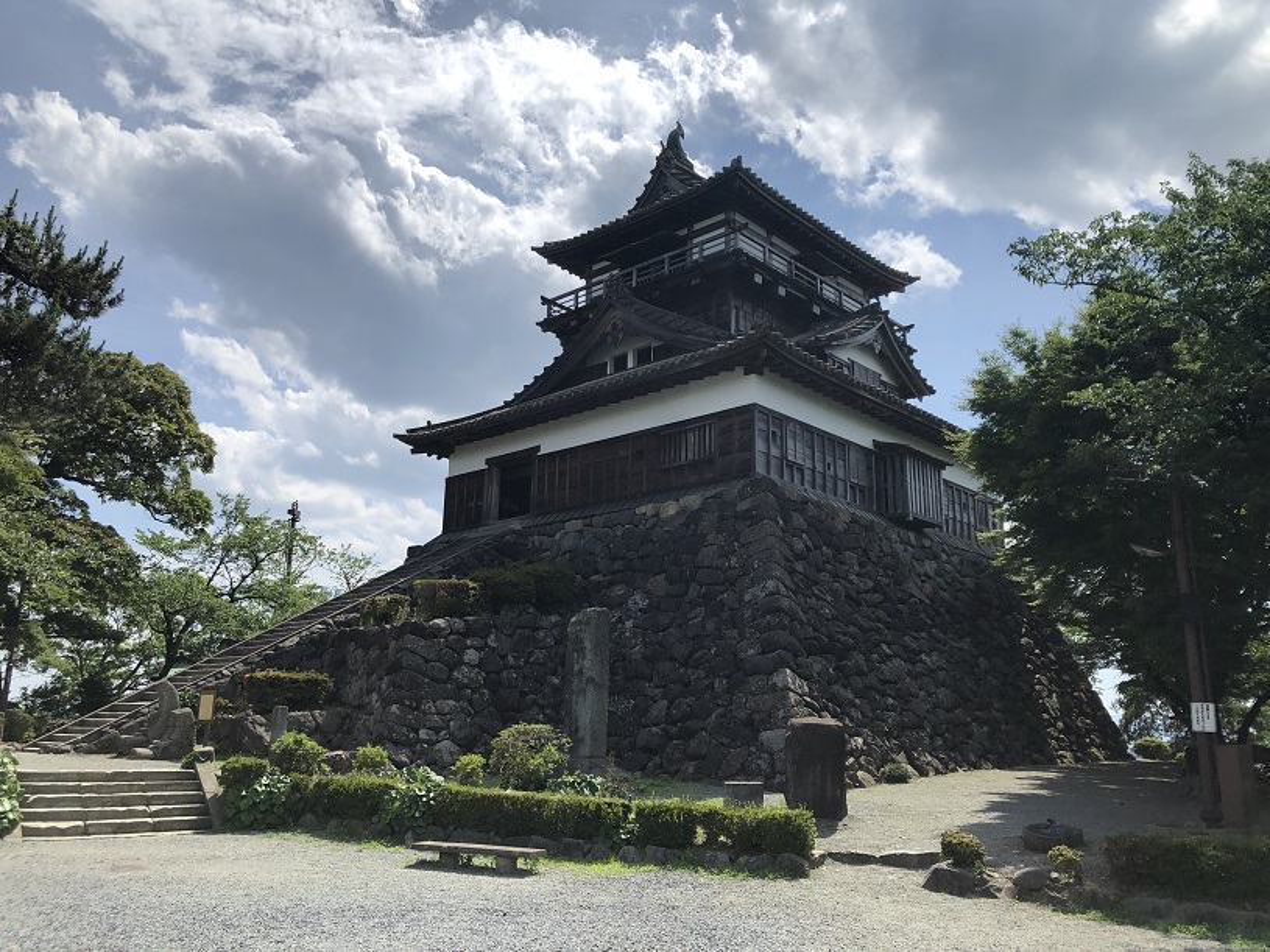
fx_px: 1027
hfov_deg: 63.5
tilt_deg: +15.4
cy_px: 476
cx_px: 635
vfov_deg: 49.7
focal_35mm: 28
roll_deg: -0.2
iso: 20
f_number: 1.8
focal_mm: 3.99
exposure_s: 1/3436
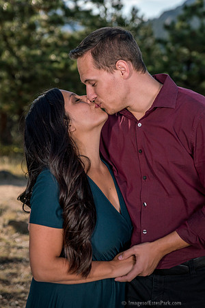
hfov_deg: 19.5
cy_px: 154
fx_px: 598
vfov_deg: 28.8
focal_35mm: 70
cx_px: 102
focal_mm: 70
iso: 160
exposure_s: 1/1600
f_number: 3.5
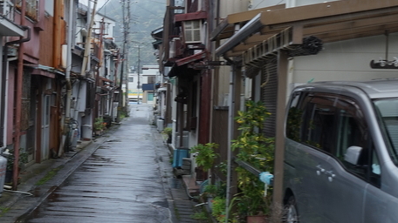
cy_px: 132
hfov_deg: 25.0
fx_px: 844
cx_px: -18
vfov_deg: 15.1
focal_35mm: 80
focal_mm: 29
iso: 160
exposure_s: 1/60
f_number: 8
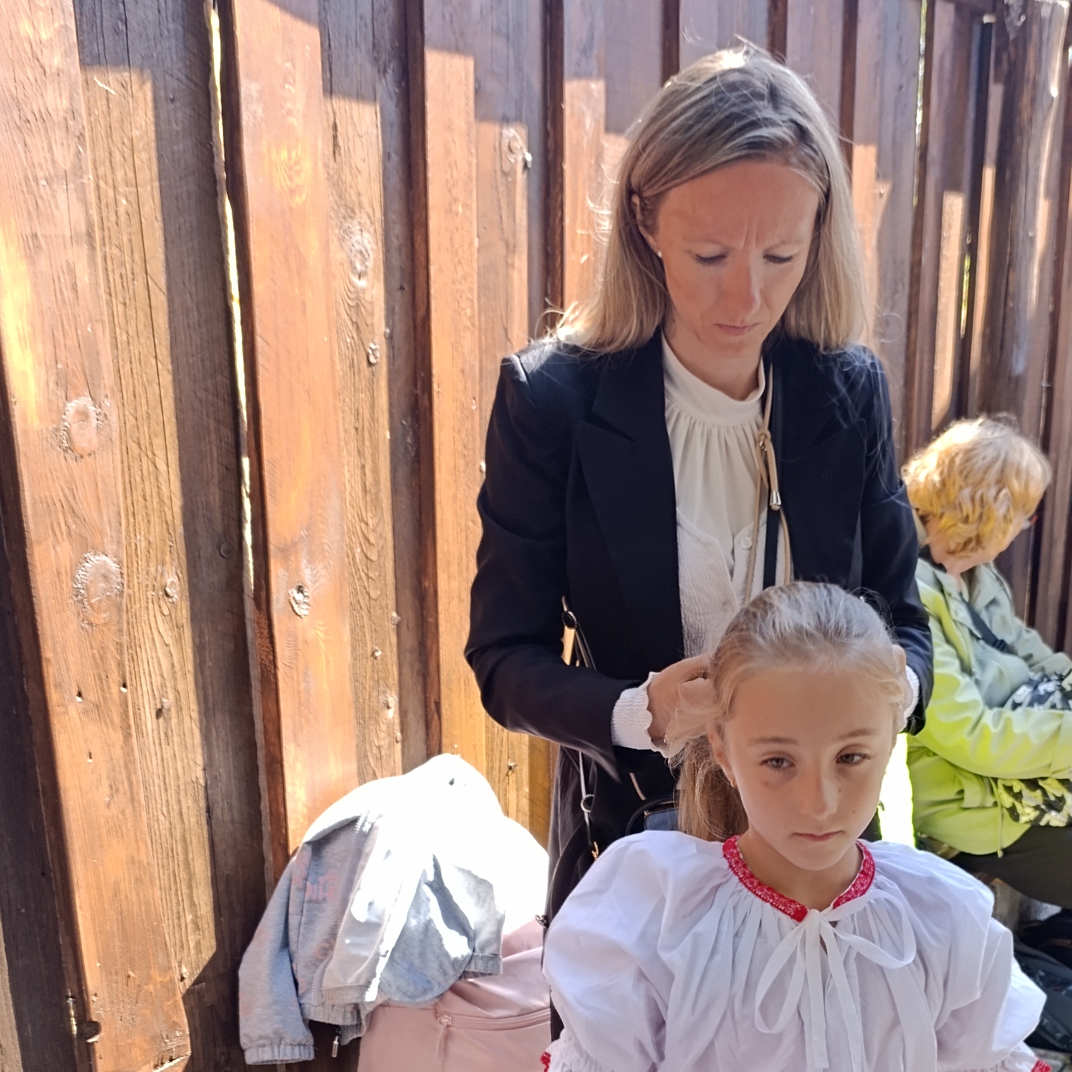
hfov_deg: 34.5
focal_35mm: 49
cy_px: 982
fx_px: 1717
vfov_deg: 32.8
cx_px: 686
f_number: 1.6
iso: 80
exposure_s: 1/100
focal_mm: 6.14
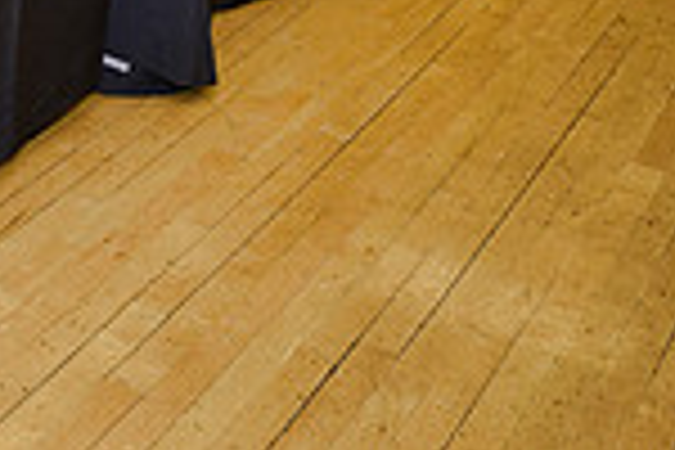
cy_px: -416
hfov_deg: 19.1
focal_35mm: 93
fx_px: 1744
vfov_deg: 13.0
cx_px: -356
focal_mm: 24
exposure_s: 1/60
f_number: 5
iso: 200
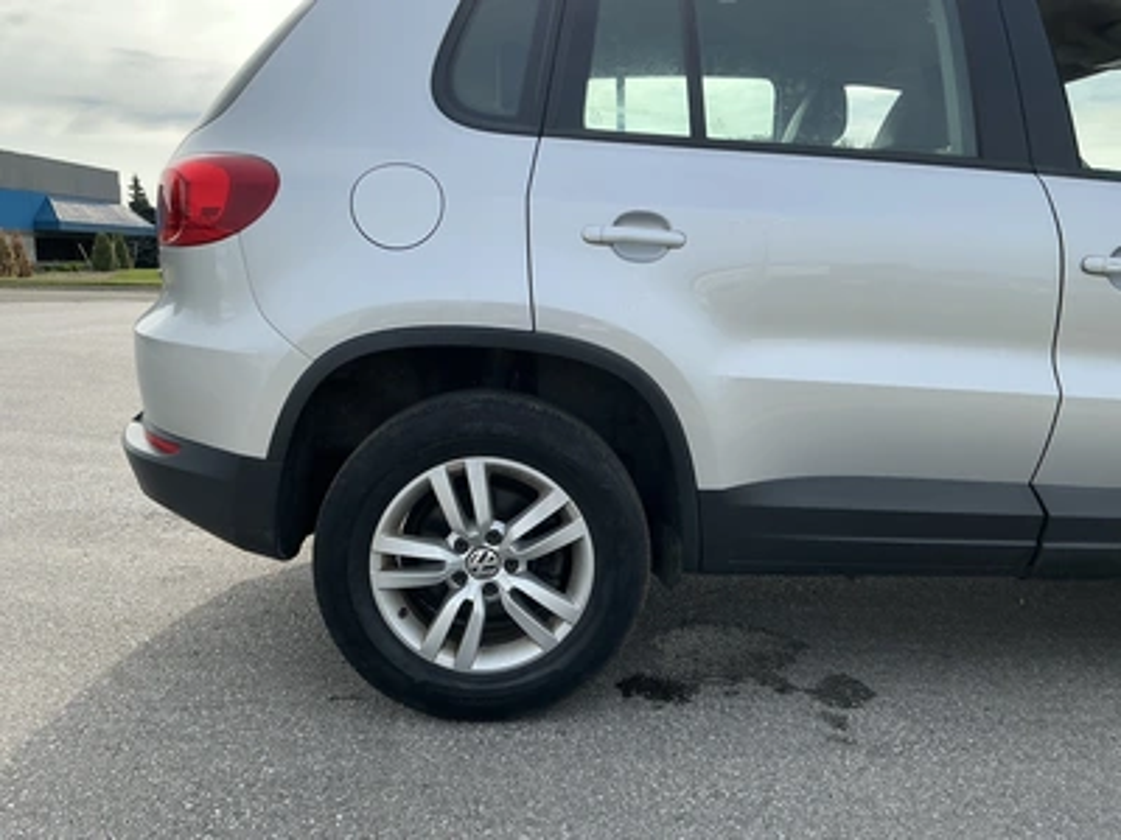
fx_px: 907
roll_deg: -0.6
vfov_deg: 49.7
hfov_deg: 63.4
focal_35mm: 28
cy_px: 420
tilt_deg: -8.1
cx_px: 560
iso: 25
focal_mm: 3
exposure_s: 1/978
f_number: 1.8
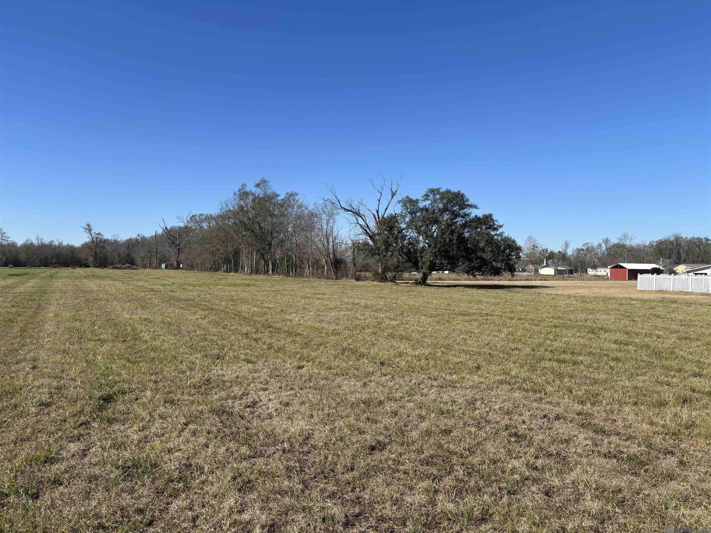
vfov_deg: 53.1
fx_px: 534
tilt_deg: +0.1
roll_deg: -1.2
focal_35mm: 26
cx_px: 356
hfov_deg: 67.3
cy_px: 266
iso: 50
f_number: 1.6
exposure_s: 1/3650
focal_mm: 5.96
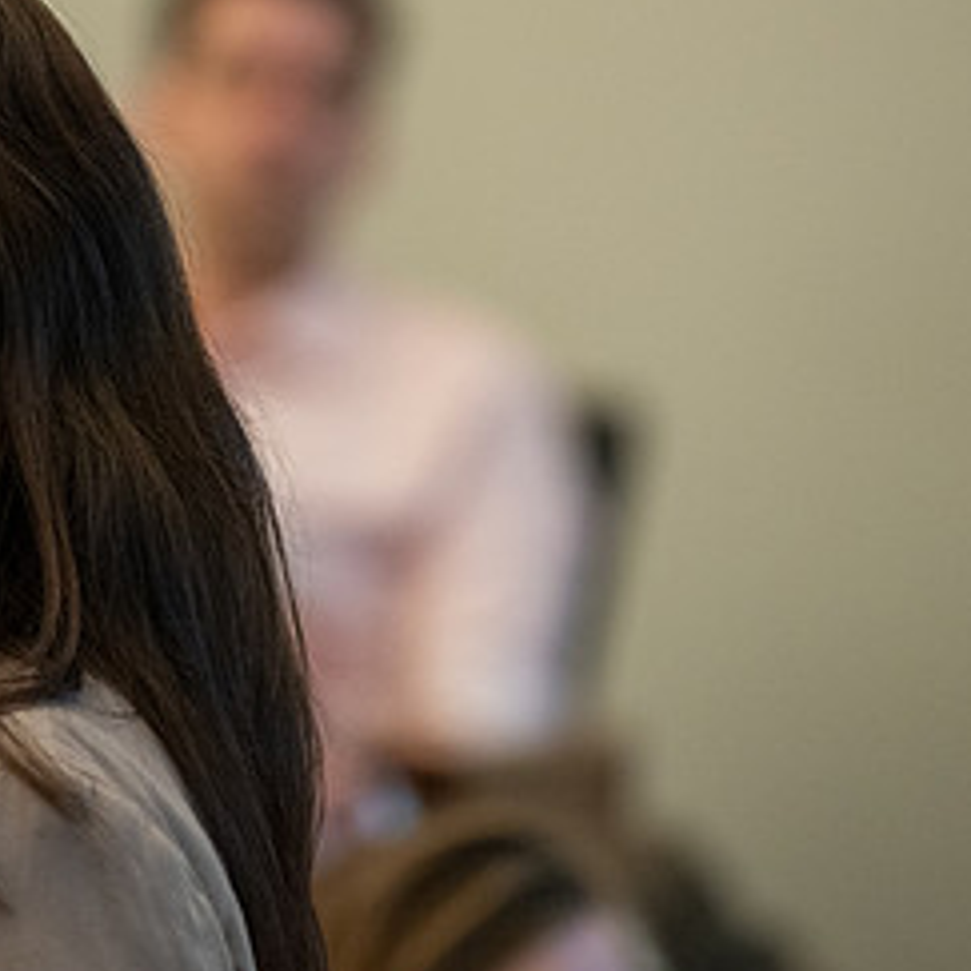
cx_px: 16
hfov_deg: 4.3
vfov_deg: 4.3
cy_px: 366
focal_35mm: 406
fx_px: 12885
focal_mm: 200
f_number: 3.2
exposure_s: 1/160
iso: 2000
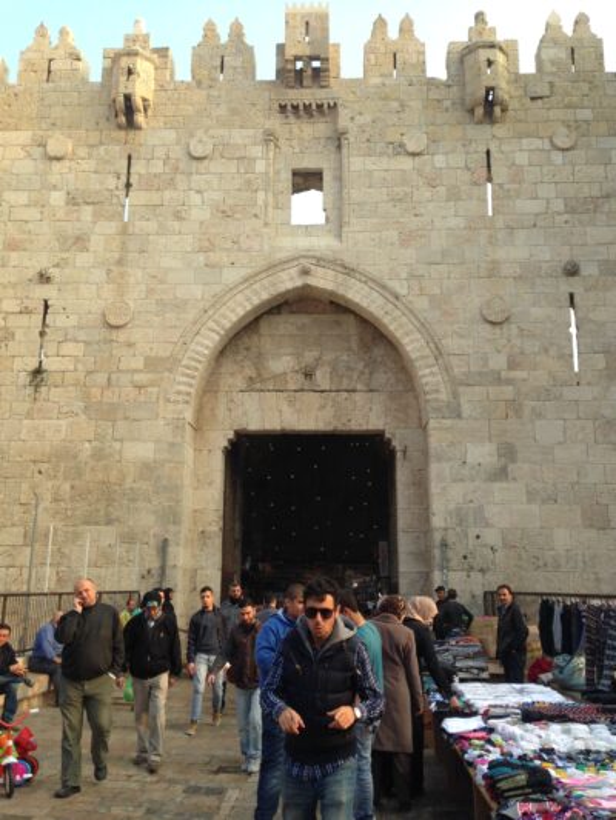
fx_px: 783
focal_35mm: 33
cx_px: 308
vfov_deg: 55.3
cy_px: 410
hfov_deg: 43.0
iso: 50
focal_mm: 4.12
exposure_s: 1/239
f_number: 2.4
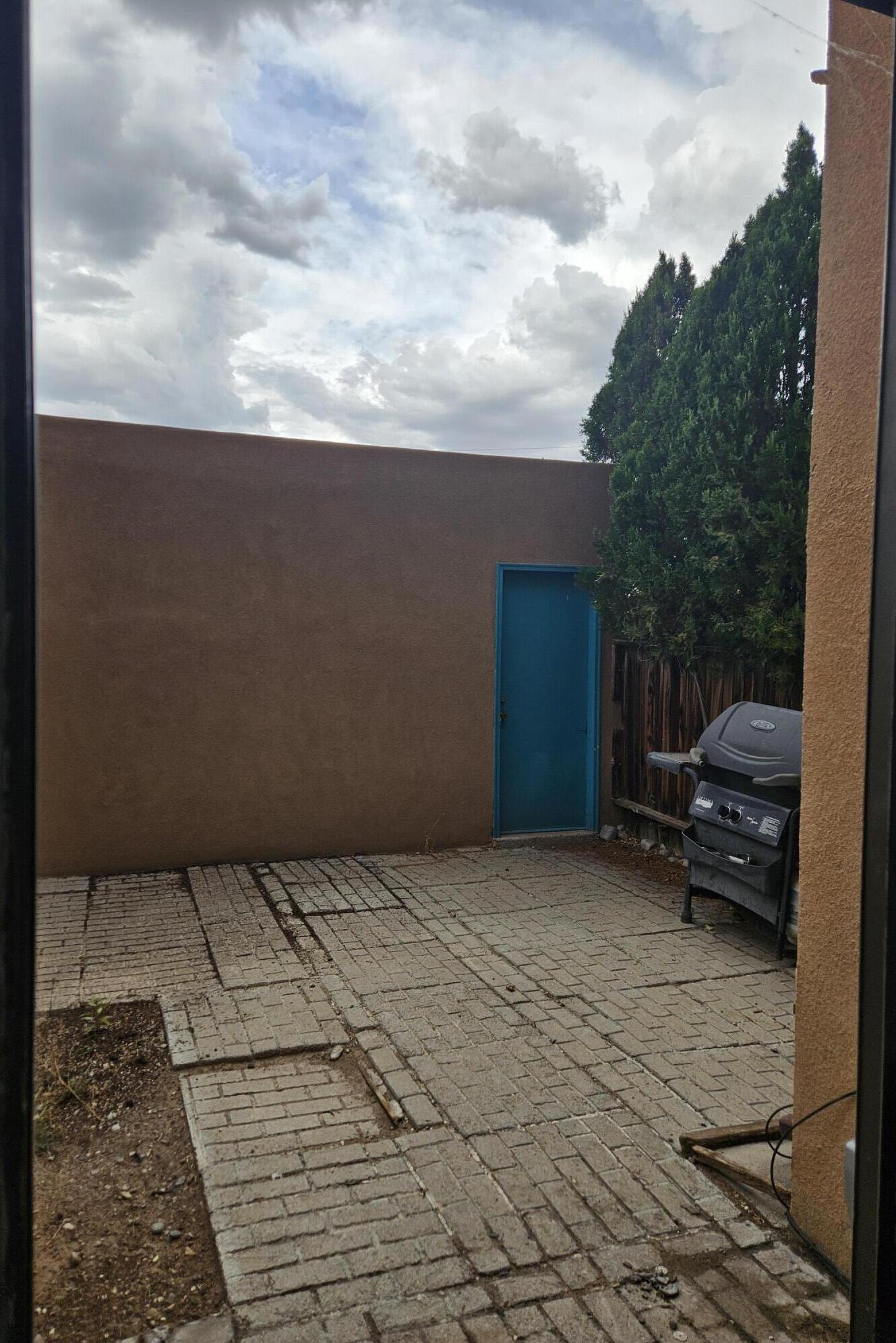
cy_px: 673
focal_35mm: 24
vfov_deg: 73.7
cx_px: 419
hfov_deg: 53.1
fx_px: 896
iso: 25
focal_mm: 5.4
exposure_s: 1/272
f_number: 1.8
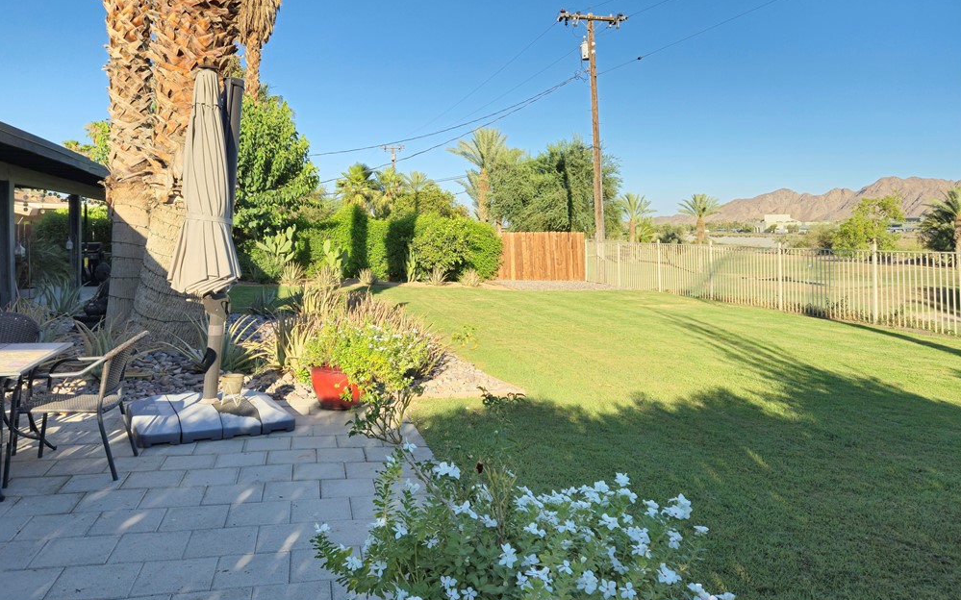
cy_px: 317
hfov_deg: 72.6
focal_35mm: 25
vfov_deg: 49.2
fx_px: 655
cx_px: 475
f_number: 1.8
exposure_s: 1/1250
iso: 25
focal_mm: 5.4
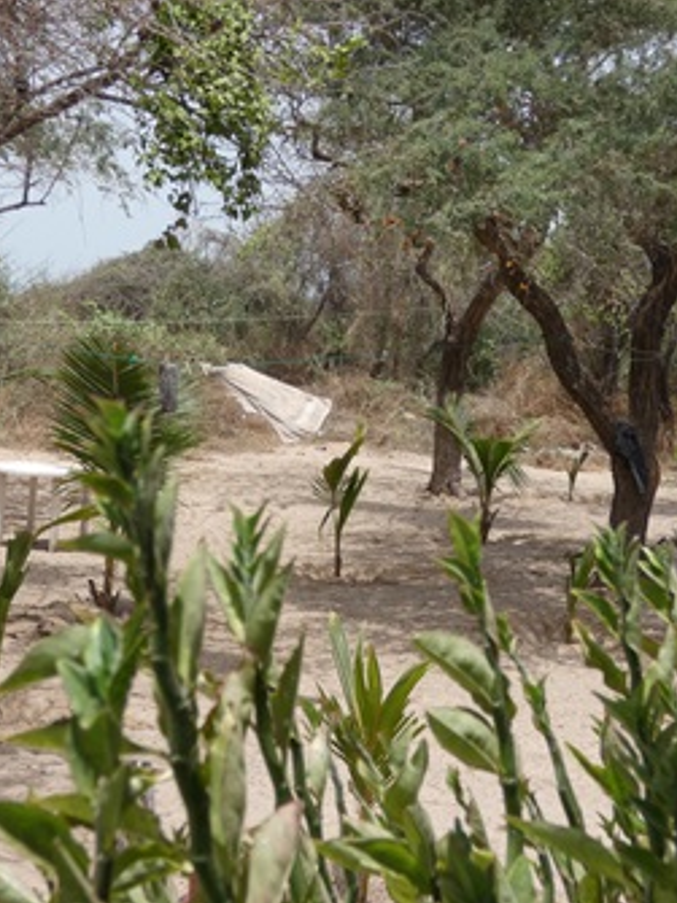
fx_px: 2140
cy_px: 452
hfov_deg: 18.0
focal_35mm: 82
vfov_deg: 23.8
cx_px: 359
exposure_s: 1/500
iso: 80
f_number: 4.1
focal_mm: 10.8
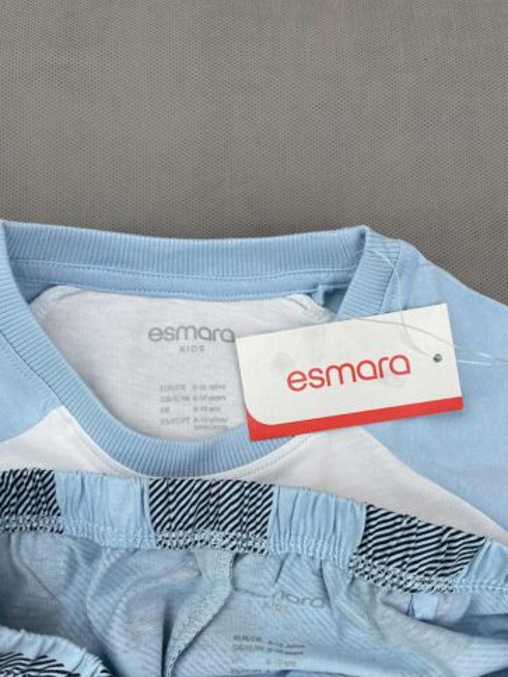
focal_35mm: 31
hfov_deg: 45.4
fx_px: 607
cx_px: 259
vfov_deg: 58.0
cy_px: 399
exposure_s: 1/121
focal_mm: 5.1
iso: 32
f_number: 1.6
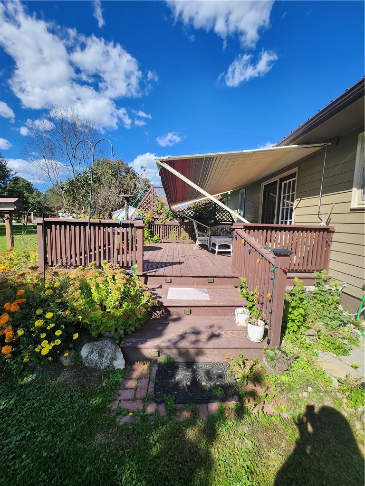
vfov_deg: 106.2
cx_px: 182
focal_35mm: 13
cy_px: 243
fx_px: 183
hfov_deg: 89.9
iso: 32
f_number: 2.2
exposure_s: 1/805
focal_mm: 1.7
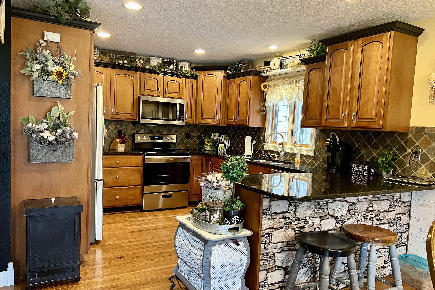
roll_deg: -2.9
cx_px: 214
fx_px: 338
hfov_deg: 65.5
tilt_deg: -4.5
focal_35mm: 28
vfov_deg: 46.4
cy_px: 149
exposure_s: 1/60
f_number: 1.5
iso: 250
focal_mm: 5.7
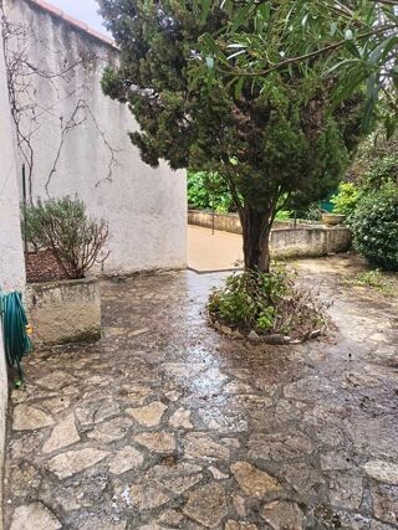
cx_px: 199
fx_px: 368
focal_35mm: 24
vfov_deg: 71.6
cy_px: 265
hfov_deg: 56.8
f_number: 1.75
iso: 267
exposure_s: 1/100
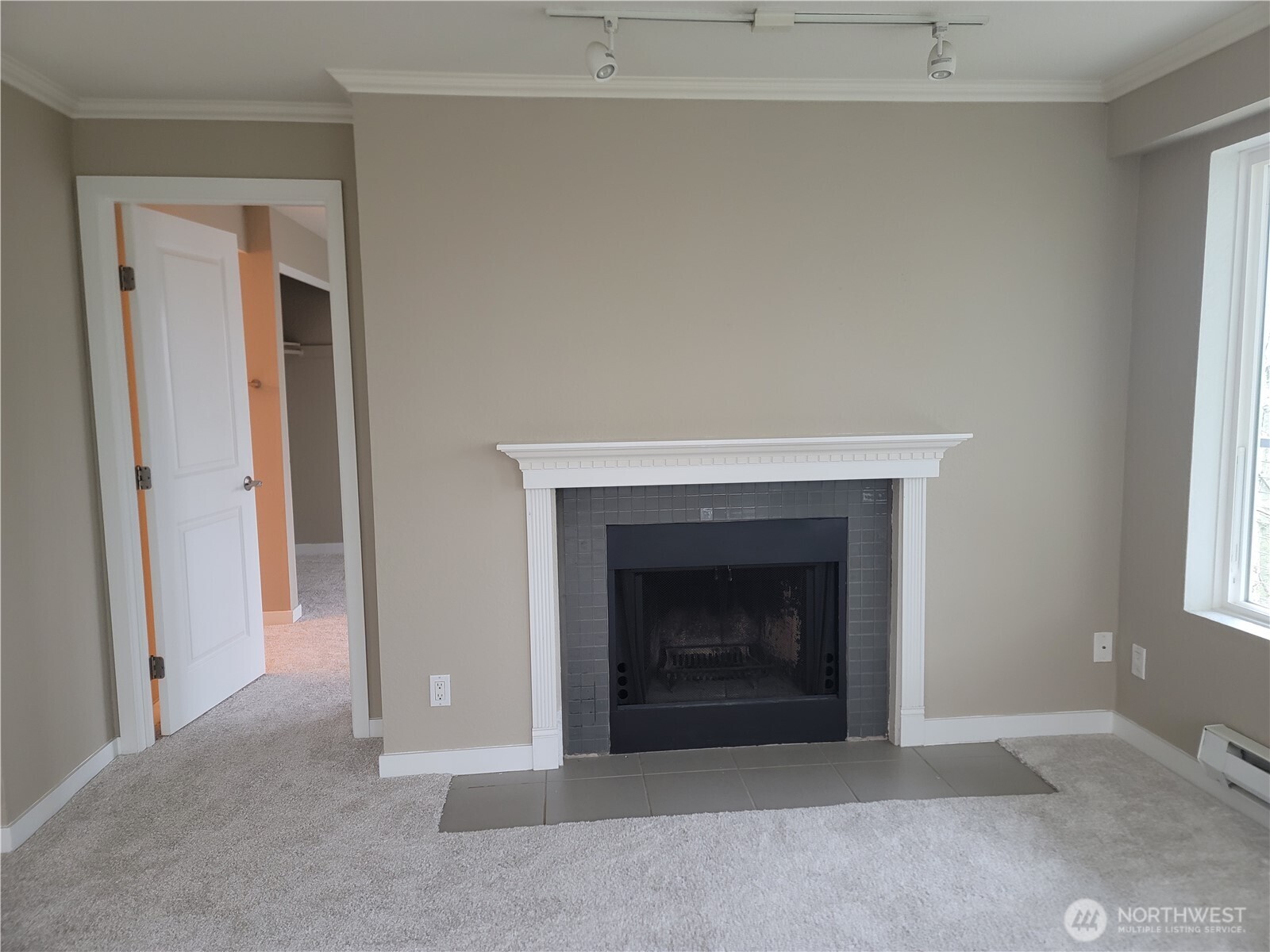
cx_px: 635
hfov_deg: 69.4
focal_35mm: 25
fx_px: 917
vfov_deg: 54.9
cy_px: 476
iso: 320
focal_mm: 7
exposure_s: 1/40
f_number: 1.8
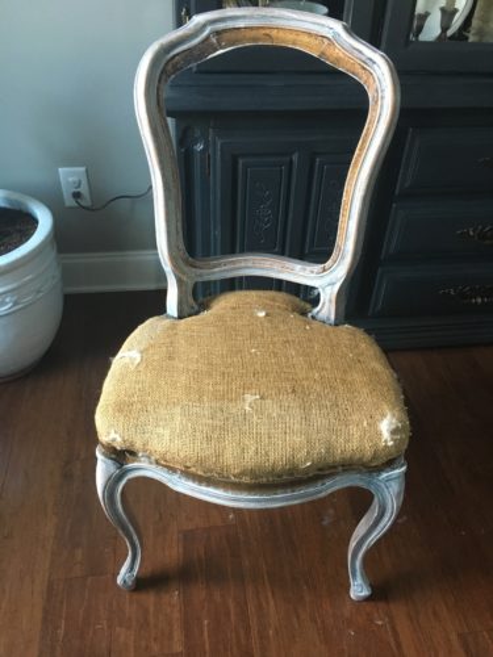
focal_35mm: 29
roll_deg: -1.4
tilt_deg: -39.0
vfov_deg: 61.7
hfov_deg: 48.2
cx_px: 246
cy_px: 328
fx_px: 551
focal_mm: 4.15
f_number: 2.2
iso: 200
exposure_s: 1/30
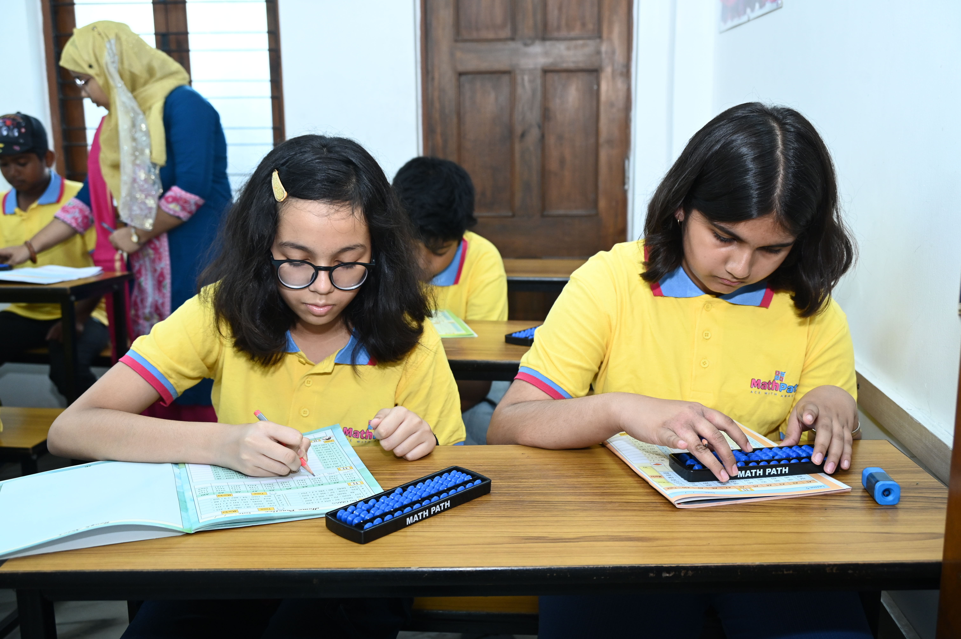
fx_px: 960
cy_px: 320
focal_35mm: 36
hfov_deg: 53.2
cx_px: 480
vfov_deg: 36.8
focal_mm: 36
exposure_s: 1/160
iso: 1600
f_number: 5
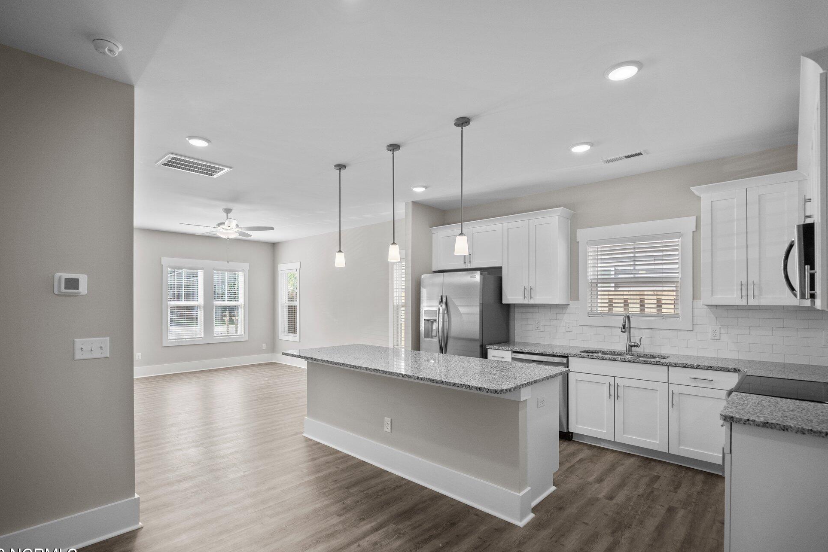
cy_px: 288
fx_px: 391
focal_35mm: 17
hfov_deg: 93.2
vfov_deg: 70.4
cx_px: 394
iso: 320
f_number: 4
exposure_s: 1/160
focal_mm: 16
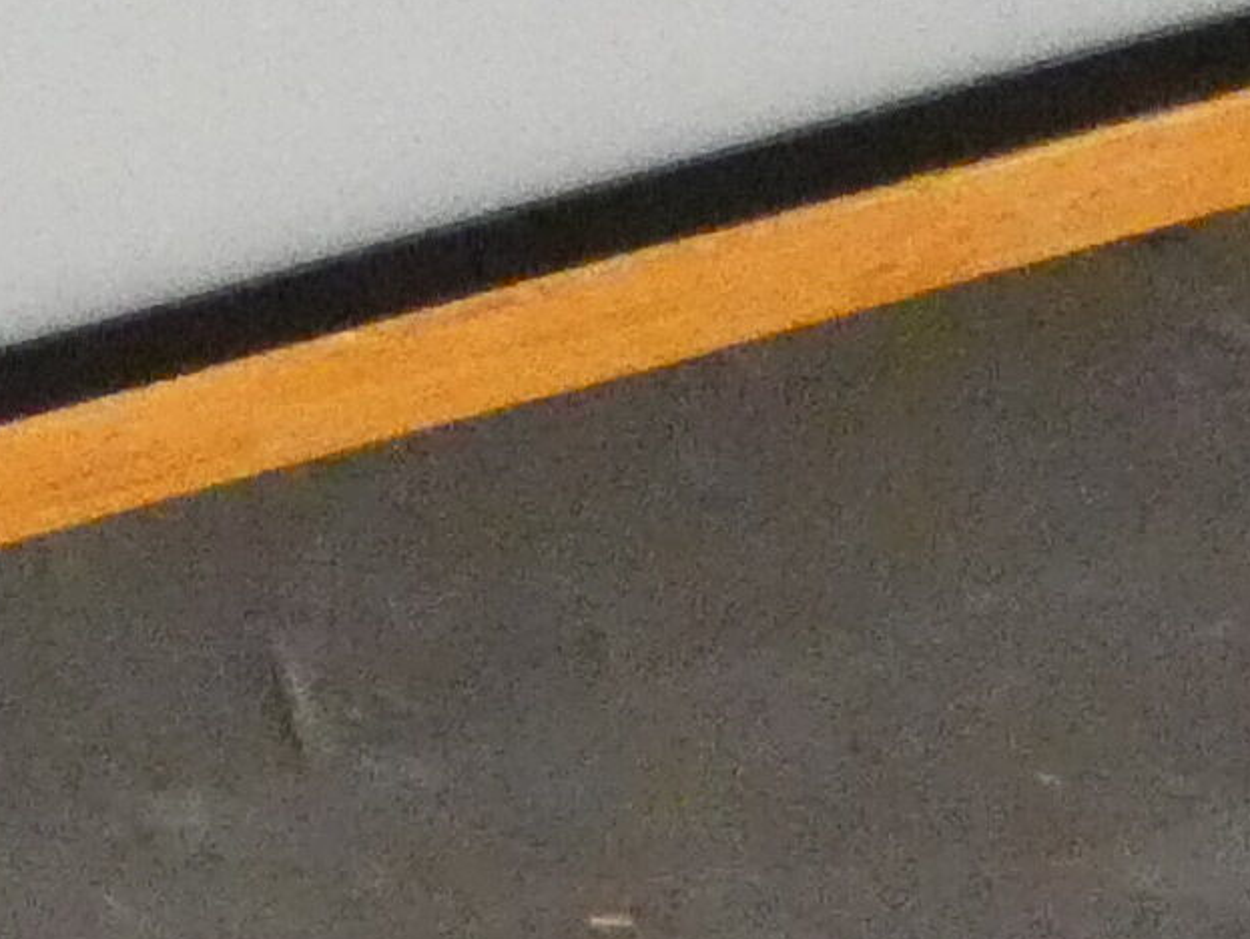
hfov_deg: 4.1
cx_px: -411
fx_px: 17307
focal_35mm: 479
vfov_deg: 3.1
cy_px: -1063
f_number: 4.1
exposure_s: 1/40
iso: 1600
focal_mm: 10.8
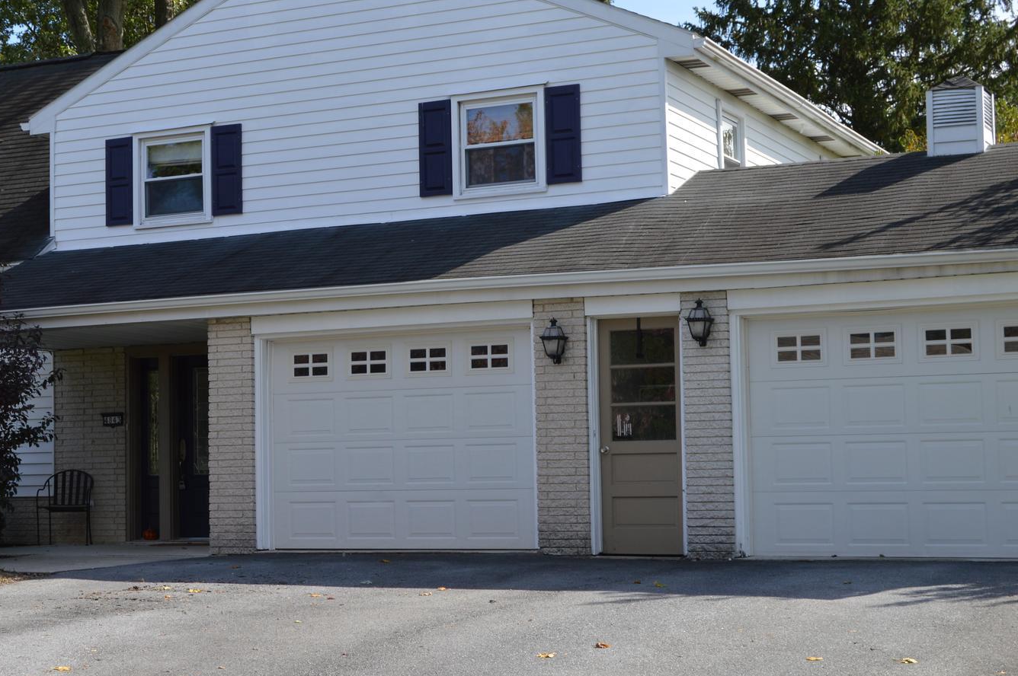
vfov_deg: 19.7
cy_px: 335
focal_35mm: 69
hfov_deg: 29.1
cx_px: 372
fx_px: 1949
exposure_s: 1/200
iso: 100
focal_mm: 30
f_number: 7.1
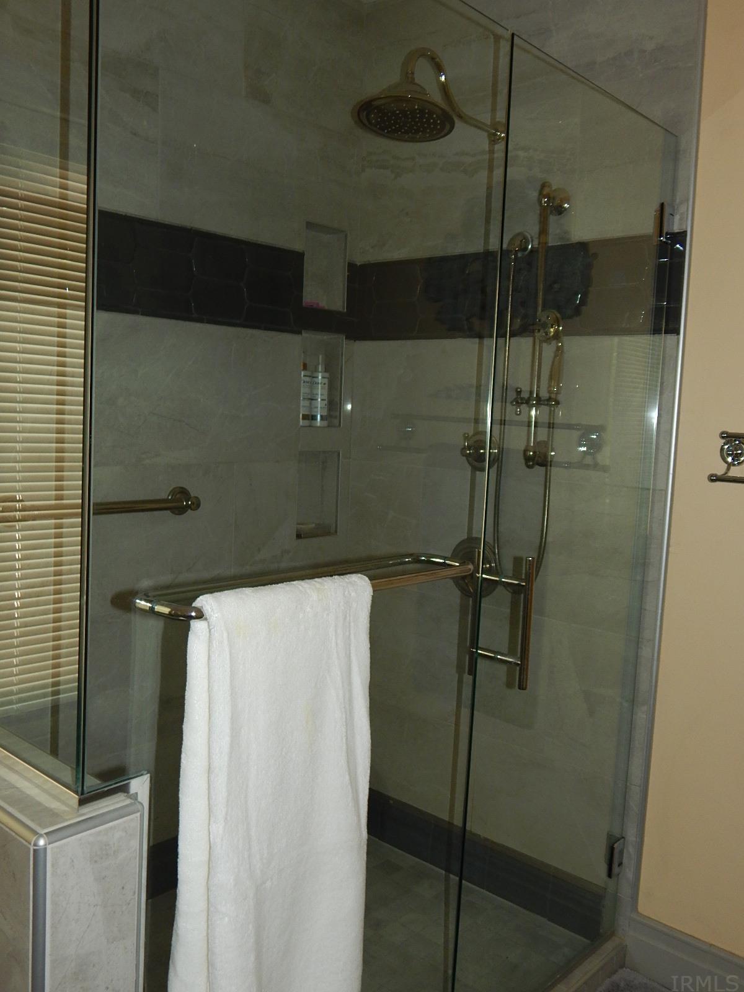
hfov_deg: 45.4
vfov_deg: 58.4
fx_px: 888
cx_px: 372
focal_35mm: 31
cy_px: 496
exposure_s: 1/30
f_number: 3.2
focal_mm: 5.6
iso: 200
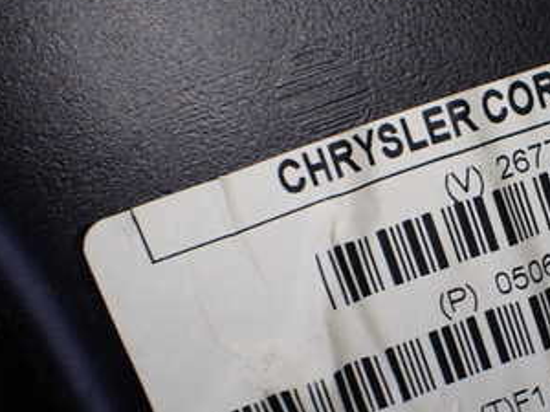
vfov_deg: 24.4
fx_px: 953
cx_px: 539
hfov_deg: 30.1
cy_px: 253
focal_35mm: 60
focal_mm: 5.4
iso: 160
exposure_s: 1/125
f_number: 2.3
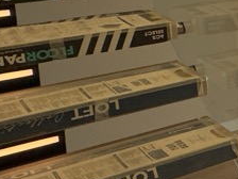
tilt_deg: -13.3
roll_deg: -2.9
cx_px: 557
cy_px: 13
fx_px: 550
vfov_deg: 18.1
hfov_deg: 15.3
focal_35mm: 80
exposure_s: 1/99
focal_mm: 2.22
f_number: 2.2
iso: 80
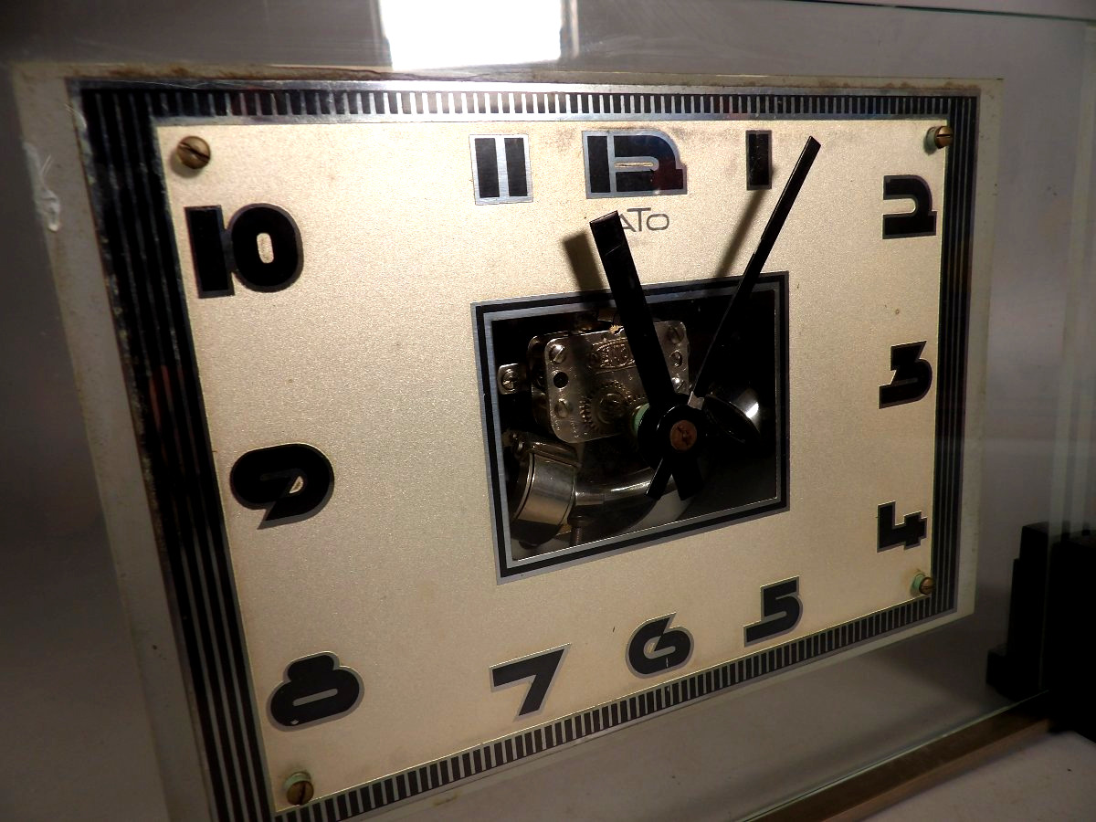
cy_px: 411
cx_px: 548
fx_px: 760
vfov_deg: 56.8
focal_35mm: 24
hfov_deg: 71.6
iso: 100
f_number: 2.8
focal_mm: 4.3
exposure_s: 1/77
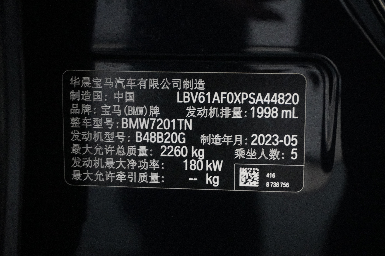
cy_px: 128
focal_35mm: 75
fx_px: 802
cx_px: 192
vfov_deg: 18.2
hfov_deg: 27.0
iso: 6400
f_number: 6.3
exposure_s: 1/80
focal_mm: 50
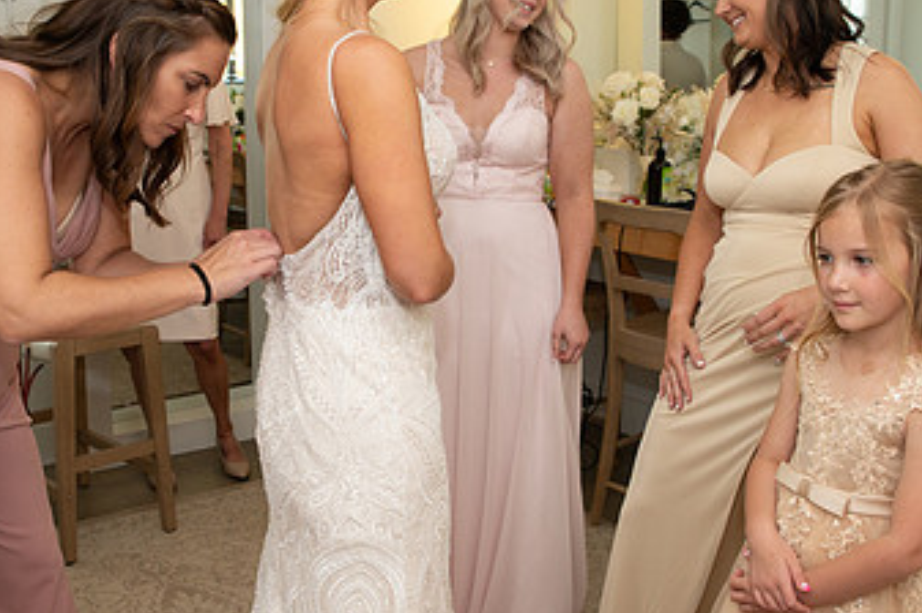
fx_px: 1126
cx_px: 379
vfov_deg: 30.4
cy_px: 245
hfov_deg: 44.4
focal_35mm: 44
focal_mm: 24
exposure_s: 1/200
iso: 640
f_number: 4
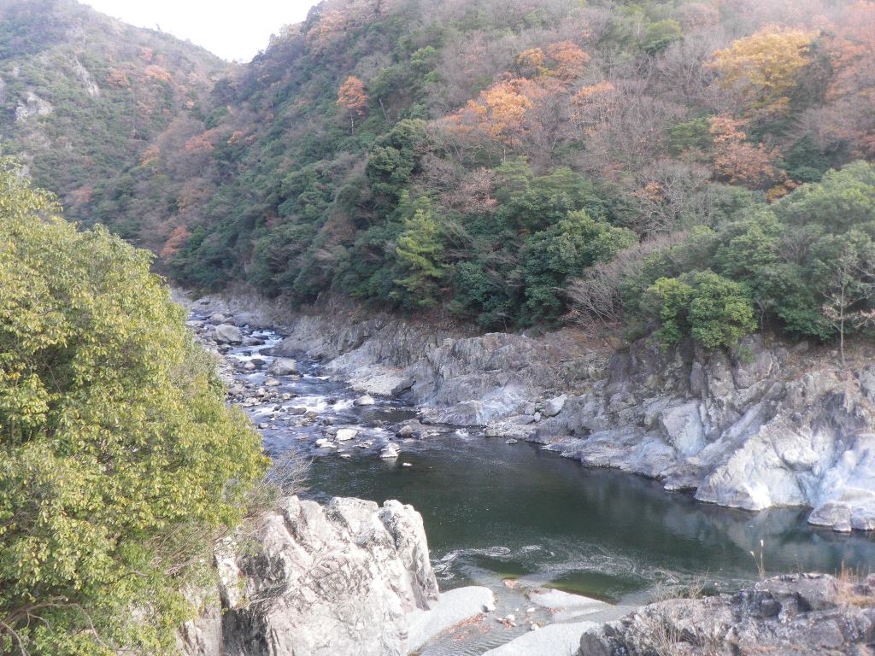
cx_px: 438
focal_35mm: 35
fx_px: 885
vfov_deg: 40.7
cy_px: 328
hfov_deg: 52.6
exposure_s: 1/60
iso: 80
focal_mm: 6.2
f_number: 3.8
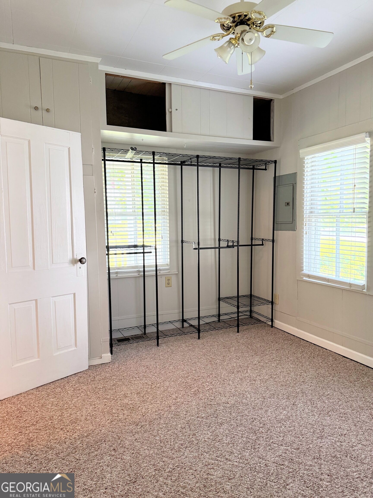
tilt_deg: -4.5
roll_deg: -0.6
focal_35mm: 24
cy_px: 249
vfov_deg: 71.6
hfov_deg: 56.8
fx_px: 345
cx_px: 186
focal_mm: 6.76
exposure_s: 1/120
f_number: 1.78
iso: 320
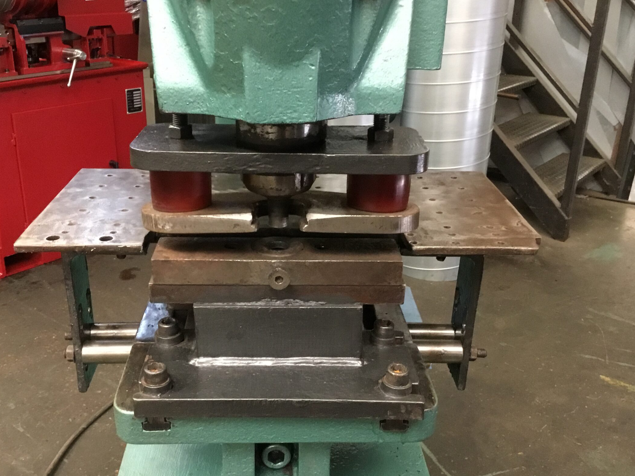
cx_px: 286
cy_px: 262
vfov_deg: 37.7
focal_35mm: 38
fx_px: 697
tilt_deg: -24.0
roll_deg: -0.2
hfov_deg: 48.9
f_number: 2.4
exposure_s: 1/17
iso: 200
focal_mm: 3.3
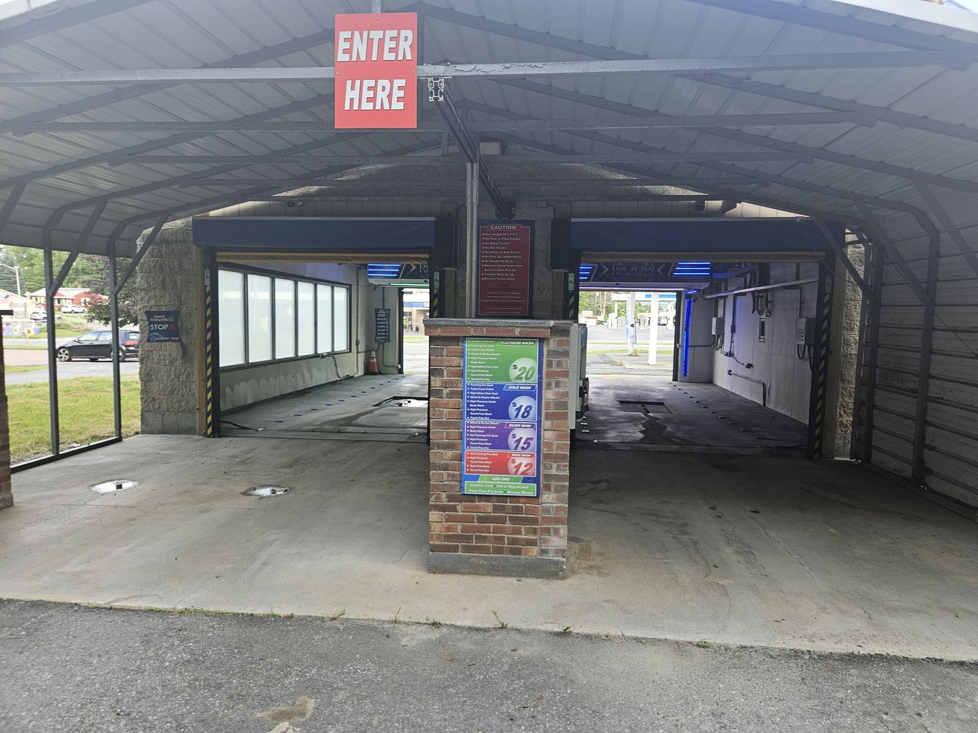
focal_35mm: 23
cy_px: 366
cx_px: 489
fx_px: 650
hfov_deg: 73.9
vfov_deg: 58.9
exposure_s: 1/180
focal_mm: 5.4
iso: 50
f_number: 1.8
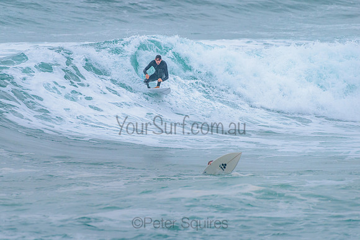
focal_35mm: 612
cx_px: 140
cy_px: 93
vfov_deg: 2.2
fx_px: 6121
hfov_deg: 3.4
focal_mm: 500
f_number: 5.6
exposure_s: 1/2000
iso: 1400
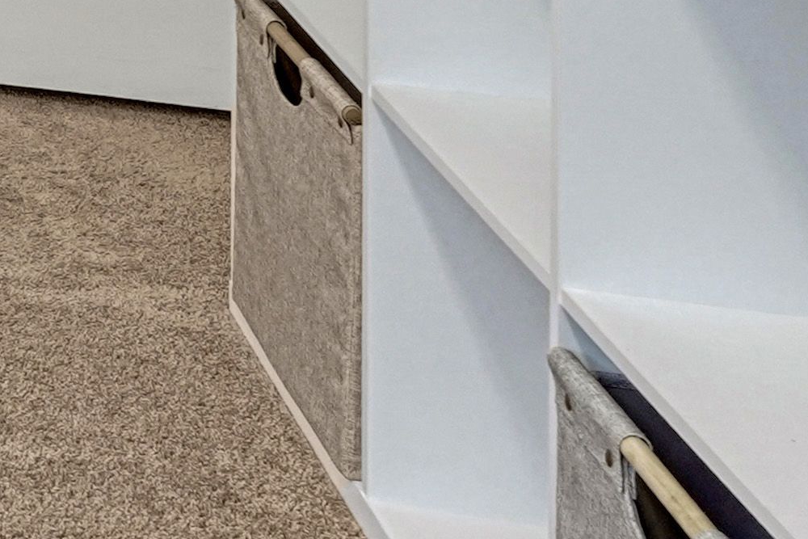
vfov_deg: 12.9
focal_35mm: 84
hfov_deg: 15.3
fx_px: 1885
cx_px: -1067
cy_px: -715
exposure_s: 1/30
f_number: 8
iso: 800
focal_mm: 14
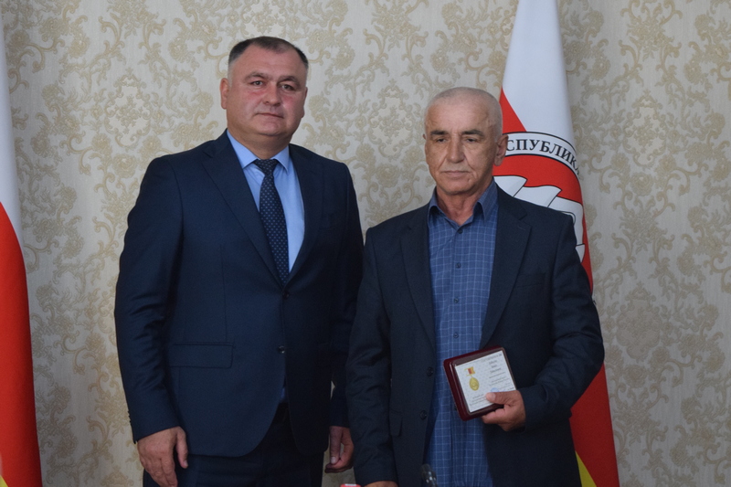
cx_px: 366
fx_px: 1675
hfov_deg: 24.6
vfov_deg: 16.5
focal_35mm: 82
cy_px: 244
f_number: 5.6
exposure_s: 1/60
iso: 1800
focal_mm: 55
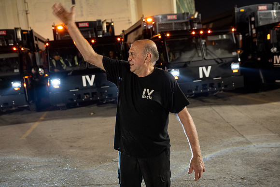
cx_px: 140
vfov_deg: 37.9
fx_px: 272
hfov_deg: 54.4
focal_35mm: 35
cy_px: 94
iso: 800
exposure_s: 1/80
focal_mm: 35
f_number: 2.8
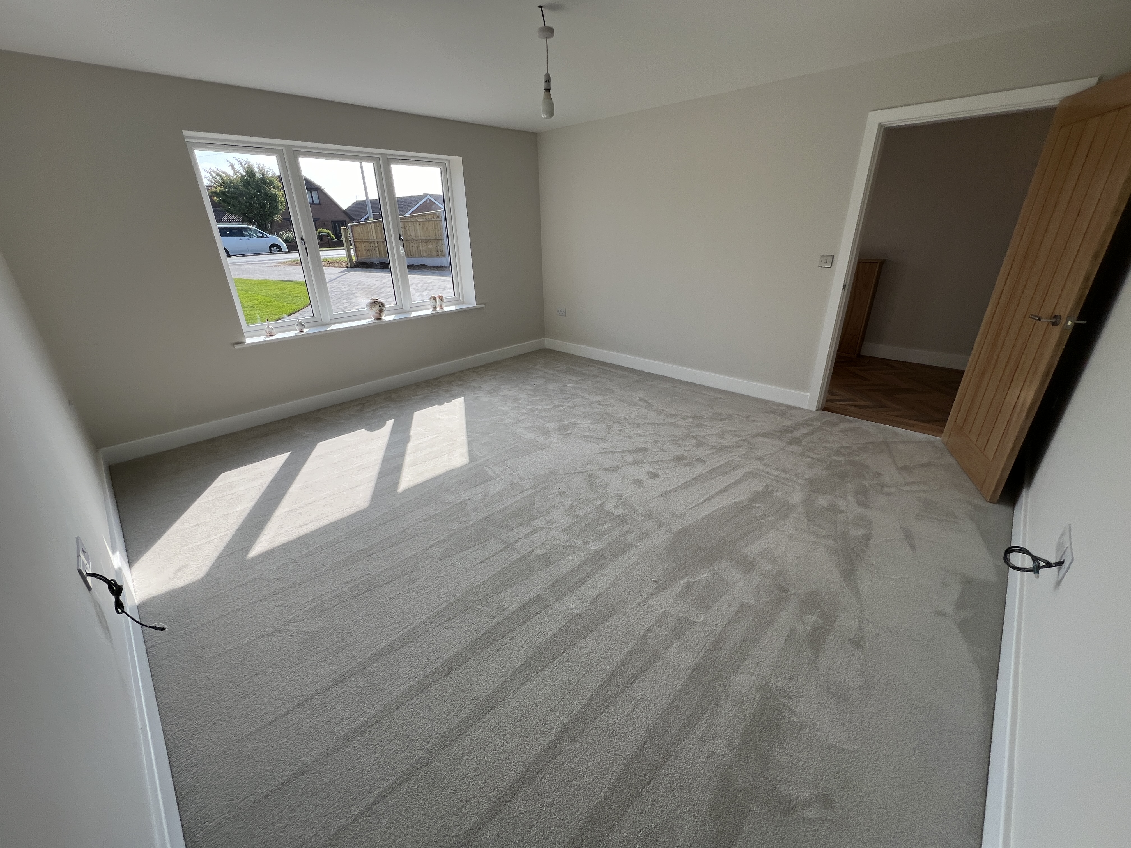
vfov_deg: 89.9
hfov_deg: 106.2
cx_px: 566
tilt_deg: -23.8
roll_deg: +1.4
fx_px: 425
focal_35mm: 13
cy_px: 424
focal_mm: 1.57
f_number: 1.8
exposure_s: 1/433
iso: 32
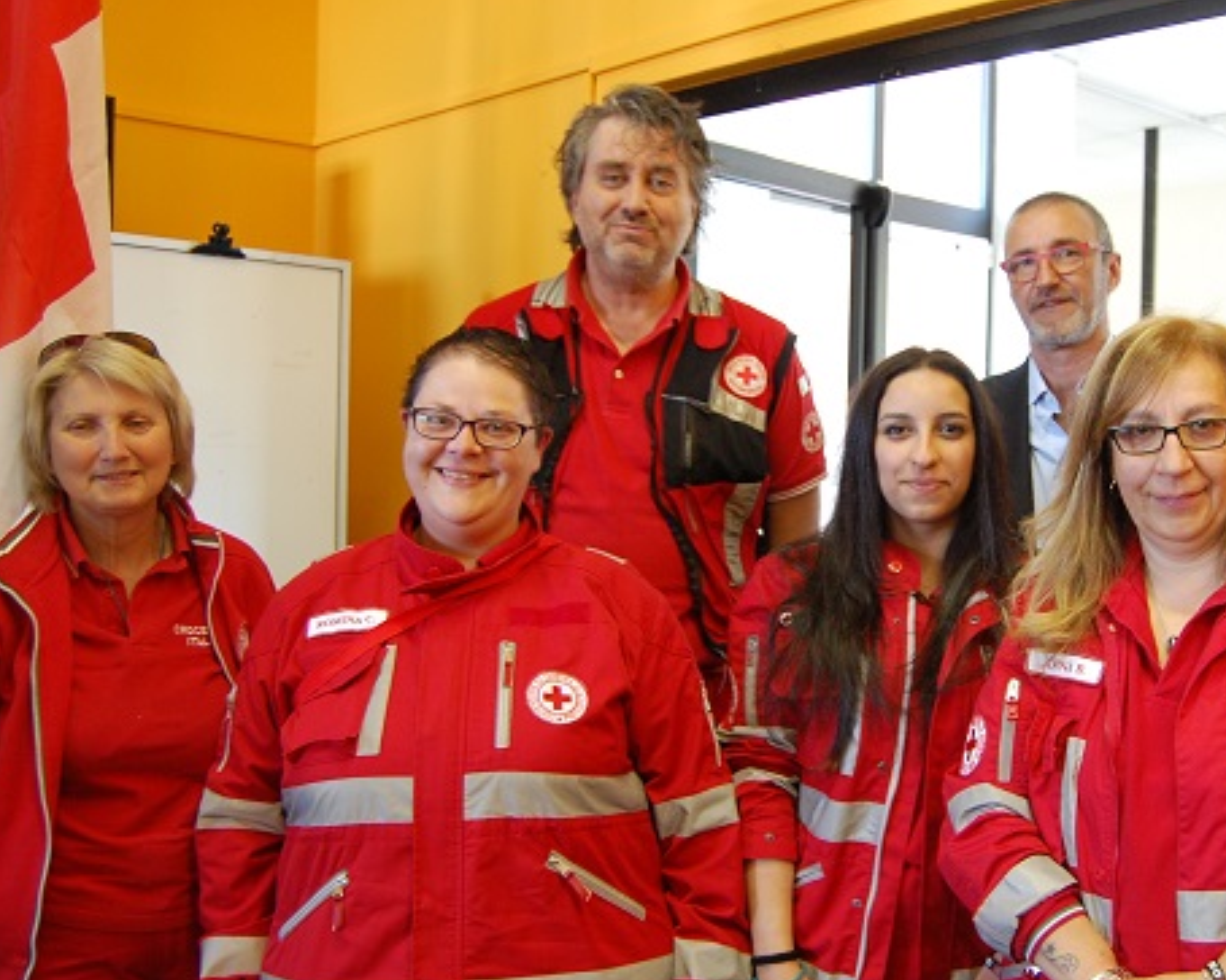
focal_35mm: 39
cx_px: 829
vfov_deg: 38.2
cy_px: 514
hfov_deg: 46.0
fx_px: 1415
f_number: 3.5
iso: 800
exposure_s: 1/25
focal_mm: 18
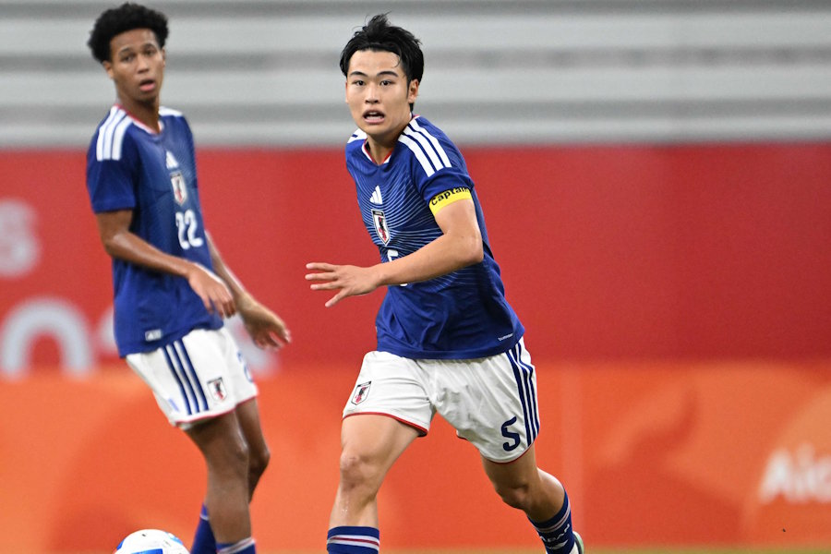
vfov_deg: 2.5
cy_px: 277
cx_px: 416
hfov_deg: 3.7
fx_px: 12926
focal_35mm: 560
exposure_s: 1/2000
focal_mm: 560
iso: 6400
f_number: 4
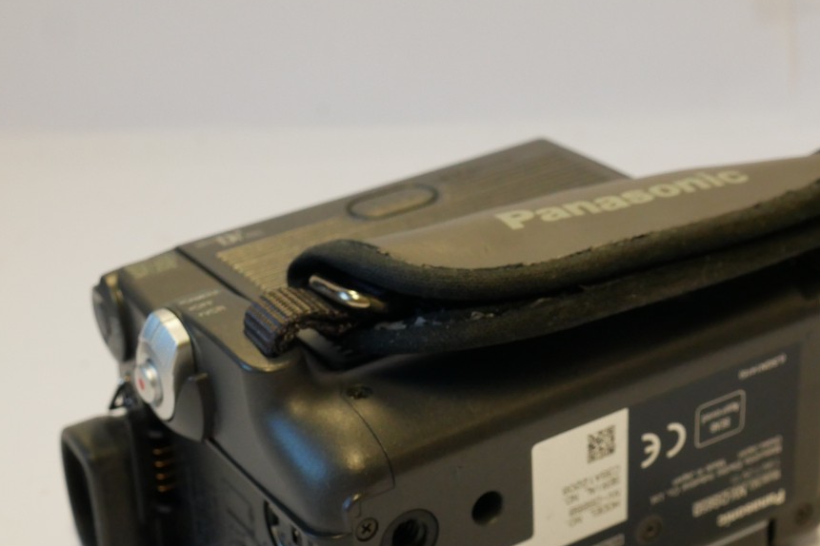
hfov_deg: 23.4
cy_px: 370
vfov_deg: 15.7
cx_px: 472
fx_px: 1982
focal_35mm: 87
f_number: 8
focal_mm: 30
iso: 1600
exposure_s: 1/60
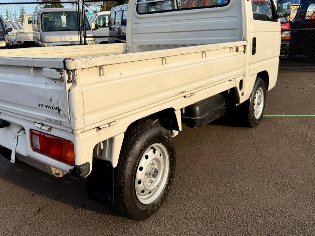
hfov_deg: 58.0
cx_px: 129
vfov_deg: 45.2
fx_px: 282
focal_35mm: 31
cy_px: 93
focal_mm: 6.76
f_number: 1.78
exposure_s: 1/2370
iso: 80
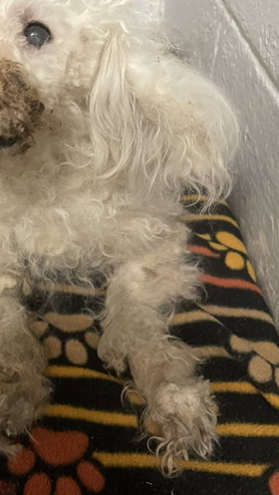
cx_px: 57
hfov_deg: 30.5
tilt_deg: -39.9
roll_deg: +4.9
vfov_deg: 52.5
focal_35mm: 38
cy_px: 207
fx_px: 499
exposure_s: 1/30
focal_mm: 4.2
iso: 500
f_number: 1.6
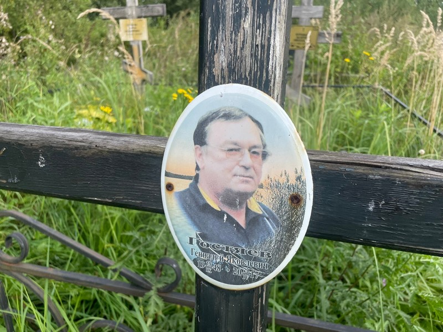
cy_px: 166
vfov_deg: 53.1
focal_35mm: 26
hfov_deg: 67.3
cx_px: 222
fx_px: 333
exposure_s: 1/1667
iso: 32
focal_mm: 4.2
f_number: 1.6
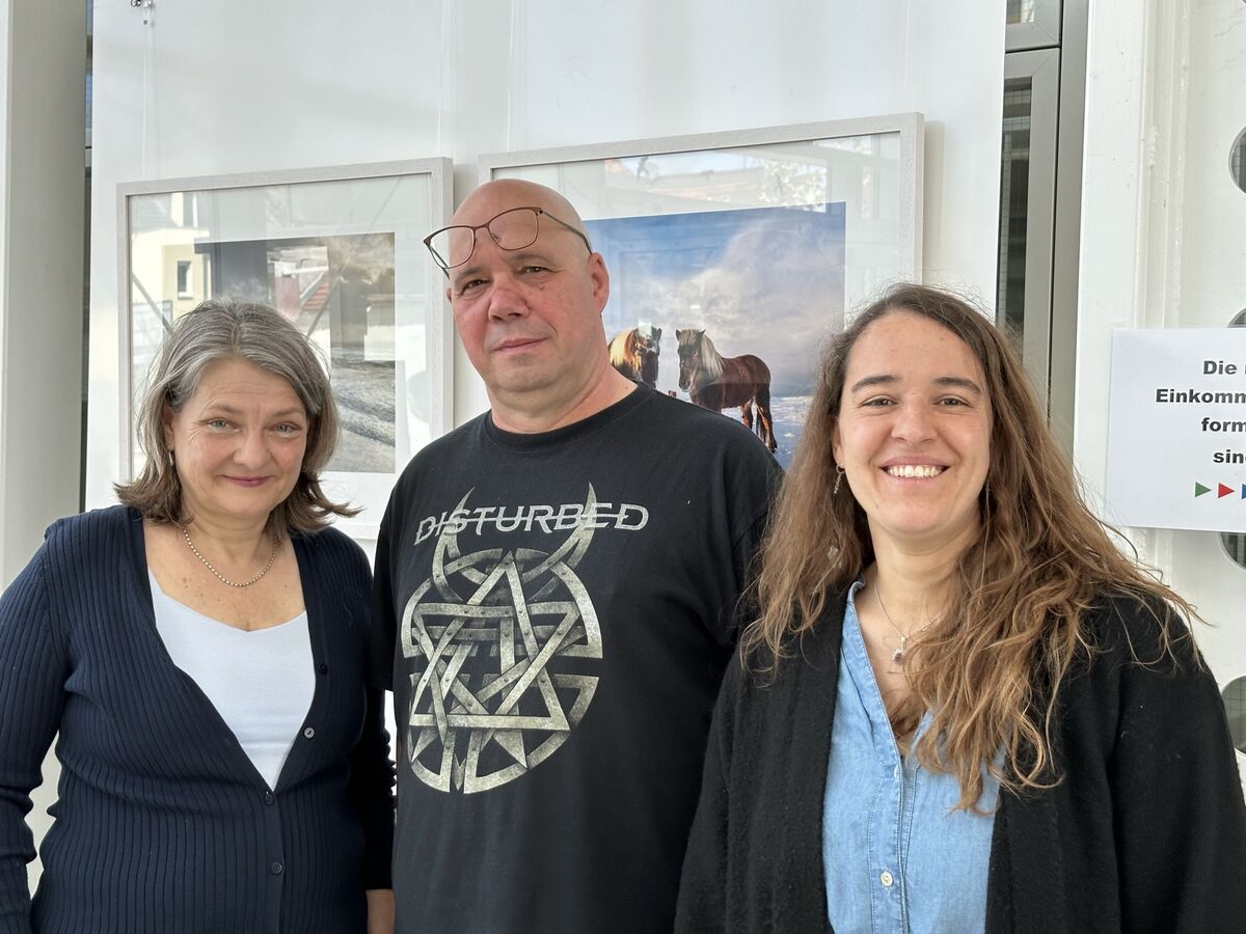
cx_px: 623
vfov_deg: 30.3
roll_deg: -1.7
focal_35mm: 48
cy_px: 467
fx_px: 1728
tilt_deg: -0.1
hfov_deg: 39.7
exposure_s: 1/235
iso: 50
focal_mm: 6.86
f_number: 1.78
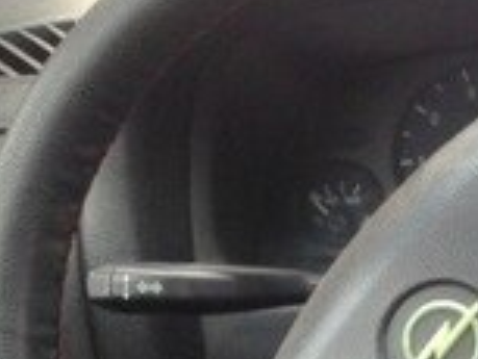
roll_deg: +1.8
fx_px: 1962
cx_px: 1025
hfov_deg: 12.0
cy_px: 404
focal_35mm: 142
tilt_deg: -22.0
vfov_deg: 10.3
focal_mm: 4.12
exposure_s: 1/60
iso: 50
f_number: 2.4
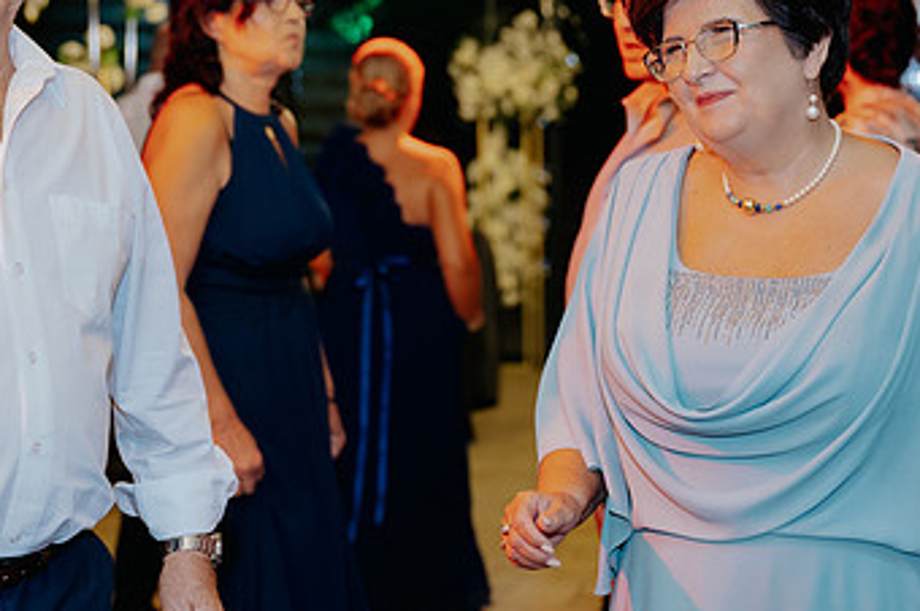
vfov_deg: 13.1
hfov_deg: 19.5
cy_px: 252
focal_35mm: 104
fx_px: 2655
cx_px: 241
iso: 1250
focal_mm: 55
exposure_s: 1/200
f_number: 3.2
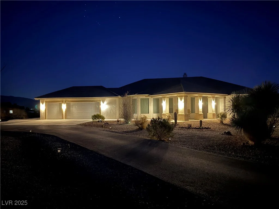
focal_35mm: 24
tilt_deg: +1.3
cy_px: 104
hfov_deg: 71.6
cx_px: 140
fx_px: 193
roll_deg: +1.1
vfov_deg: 56.8
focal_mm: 6.76
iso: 1600
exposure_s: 1/5
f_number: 1.78
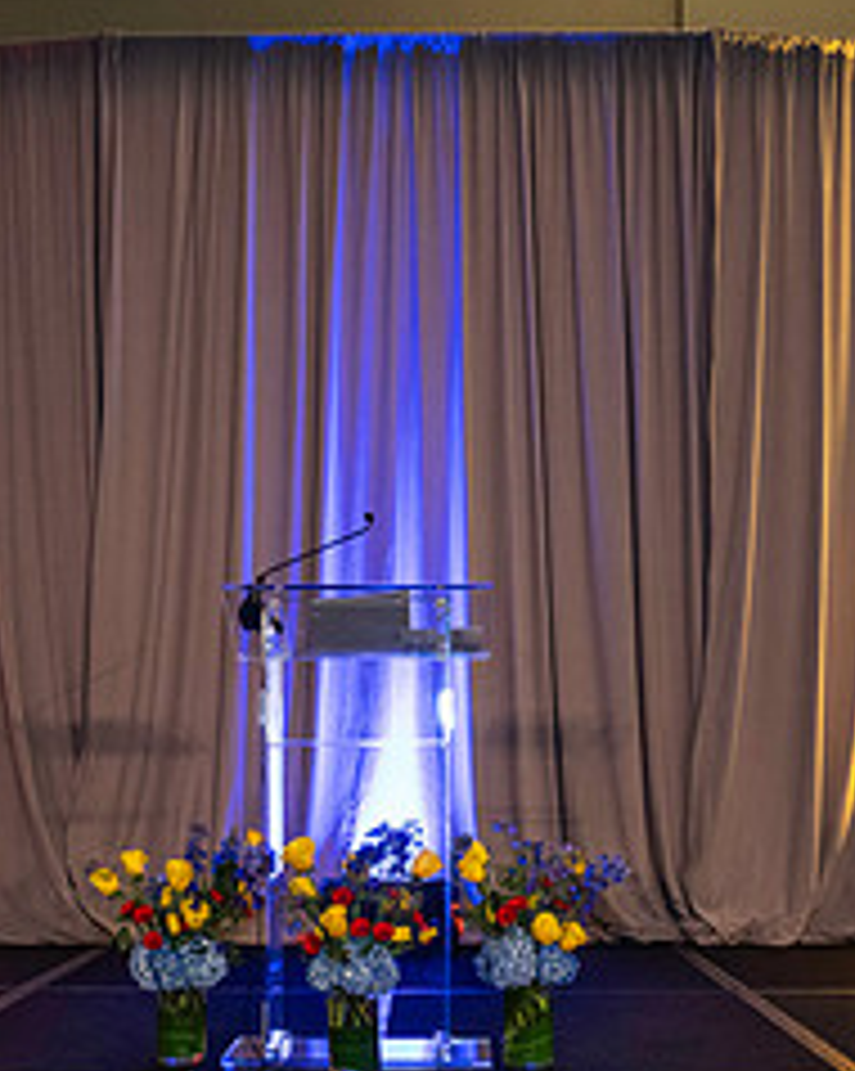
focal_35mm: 55
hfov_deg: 27.5
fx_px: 1742
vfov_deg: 33.3
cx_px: 364
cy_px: 844
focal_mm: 24
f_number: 4
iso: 3200
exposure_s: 1/125
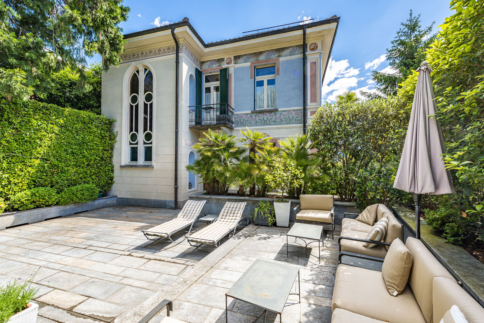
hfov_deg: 104.3
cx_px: 242
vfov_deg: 81.2
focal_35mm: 14
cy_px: 162
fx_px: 188
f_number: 9
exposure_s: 1/160
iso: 100
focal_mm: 14
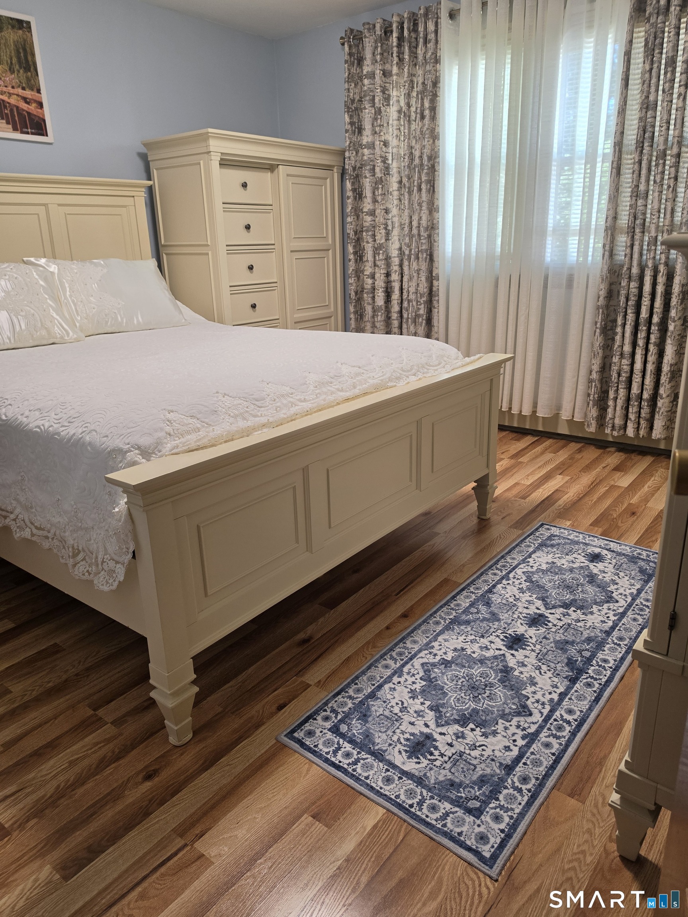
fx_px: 610
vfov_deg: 73.9
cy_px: 458
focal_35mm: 23
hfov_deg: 58.9
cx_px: 344
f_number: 1.4
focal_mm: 6.5
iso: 100
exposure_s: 1/120
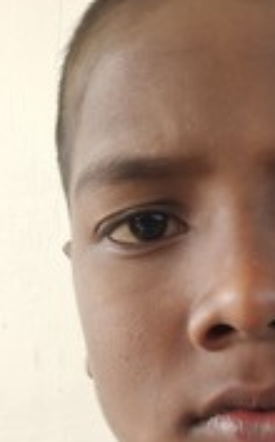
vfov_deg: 39.1
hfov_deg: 24.9
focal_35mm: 48
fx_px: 578
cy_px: 392
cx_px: 302
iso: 101
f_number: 1.9
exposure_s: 1/100
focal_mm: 3.94
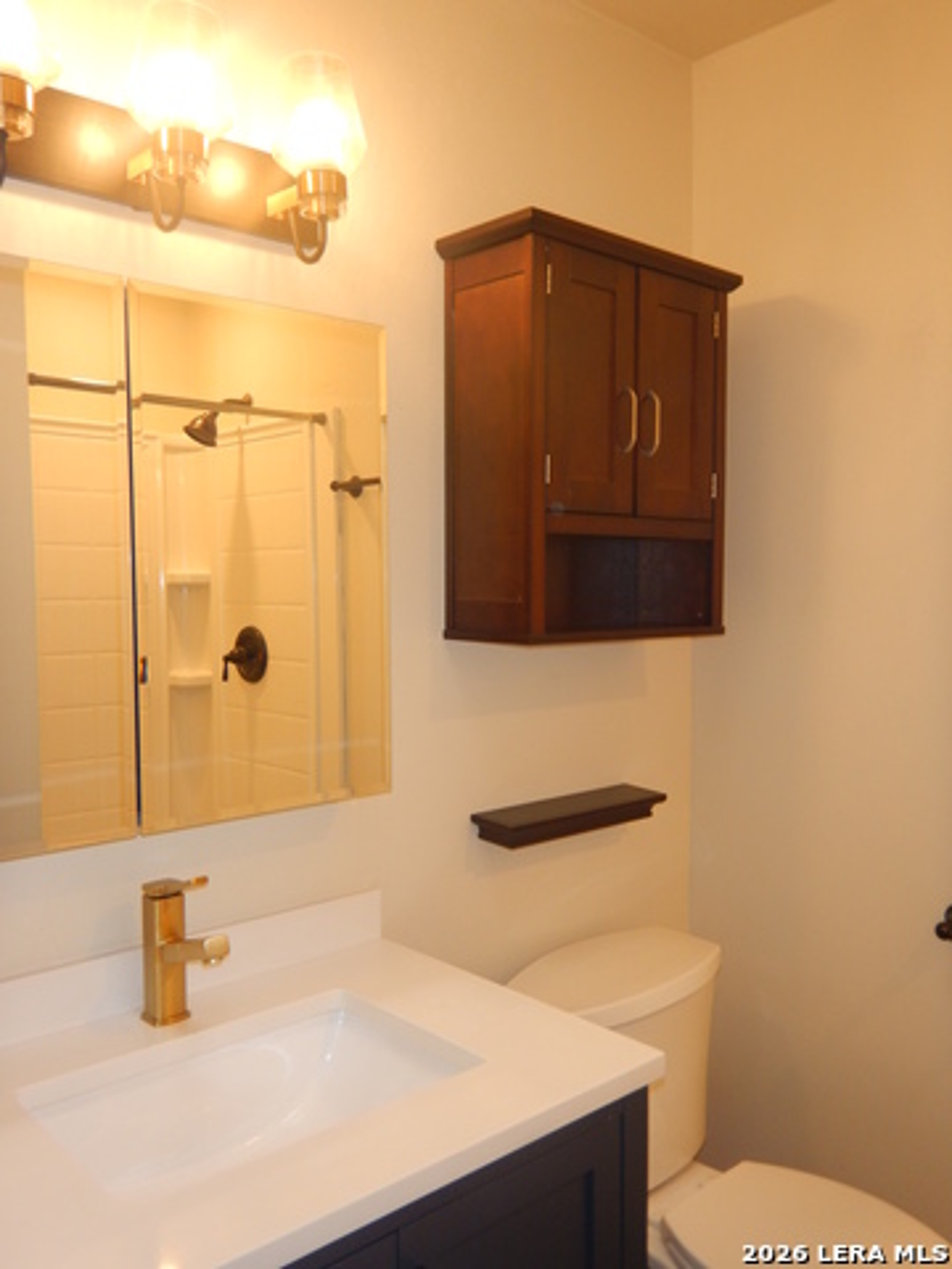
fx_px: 1063
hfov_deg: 48.2
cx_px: 476
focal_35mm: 29
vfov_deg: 61.7
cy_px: 634
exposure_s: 1/40
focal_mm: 5.1
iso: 125
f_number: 2.8
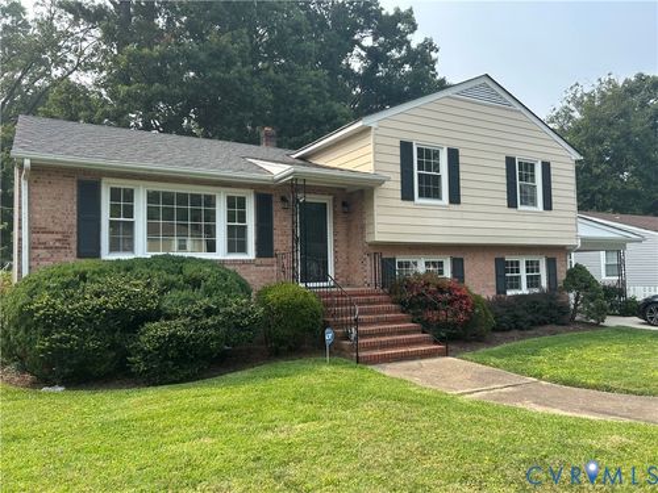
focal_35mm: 26
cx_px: 329
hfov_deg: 67.3
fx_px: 494
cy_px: 246
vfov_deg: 53.1
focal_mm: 5.7
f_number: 1.5
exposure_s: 1/1344
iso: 50
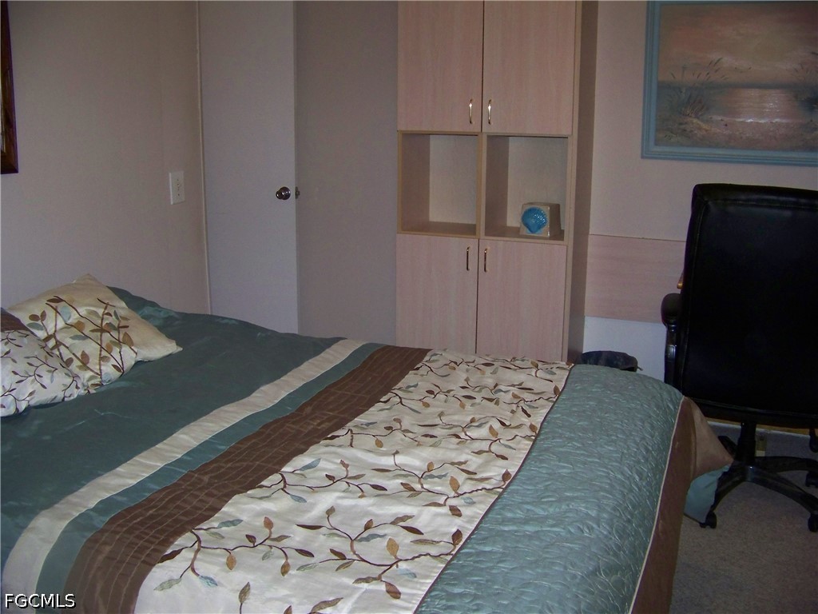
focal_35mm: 36
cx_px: 409
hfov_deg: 51.4
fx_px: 851
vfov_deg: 39.7
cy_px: 307
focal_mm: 5.85
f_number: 2.8
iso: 200
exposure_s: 1/30
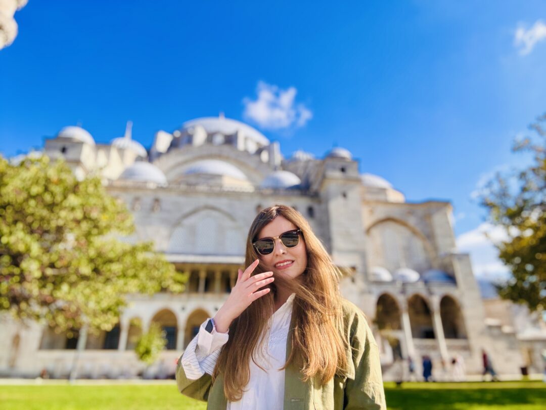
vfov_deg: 58.9
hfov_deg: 73.9
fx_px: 363
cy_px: 205
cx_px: 273
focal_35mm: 23
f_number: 1.9
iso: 25
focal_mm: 2.69
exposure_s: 1/947
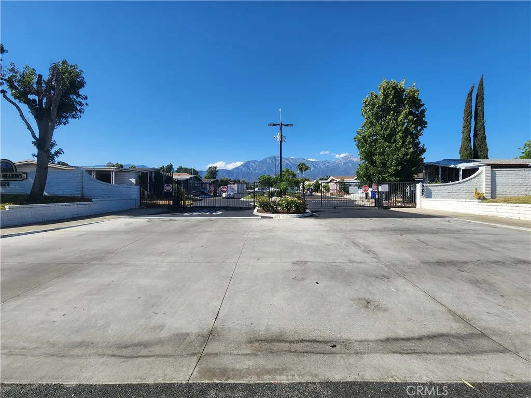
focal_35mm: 13
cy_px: 199
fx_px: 199
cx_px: 266
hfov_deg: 106.2
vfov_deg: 89.9
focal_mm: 2.2
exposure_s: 1/1920
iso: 50
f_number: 2.2
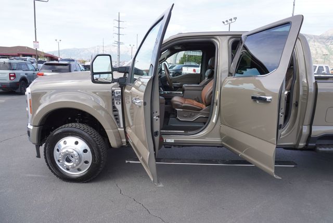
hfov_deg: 73.7
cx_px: 166
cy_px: 112
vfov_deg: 53.2
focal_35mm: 24
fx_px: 222
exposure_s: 1/125
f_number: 5.6
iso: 100
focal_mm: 16
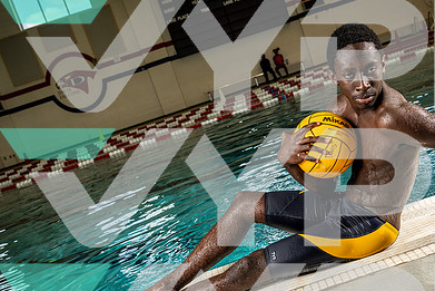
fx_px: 556
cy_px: 188
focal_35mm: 46
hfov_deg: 42.3
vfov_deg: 29.1
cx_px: 283
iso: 640
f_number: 5.6
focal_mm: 31
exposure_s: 1/250
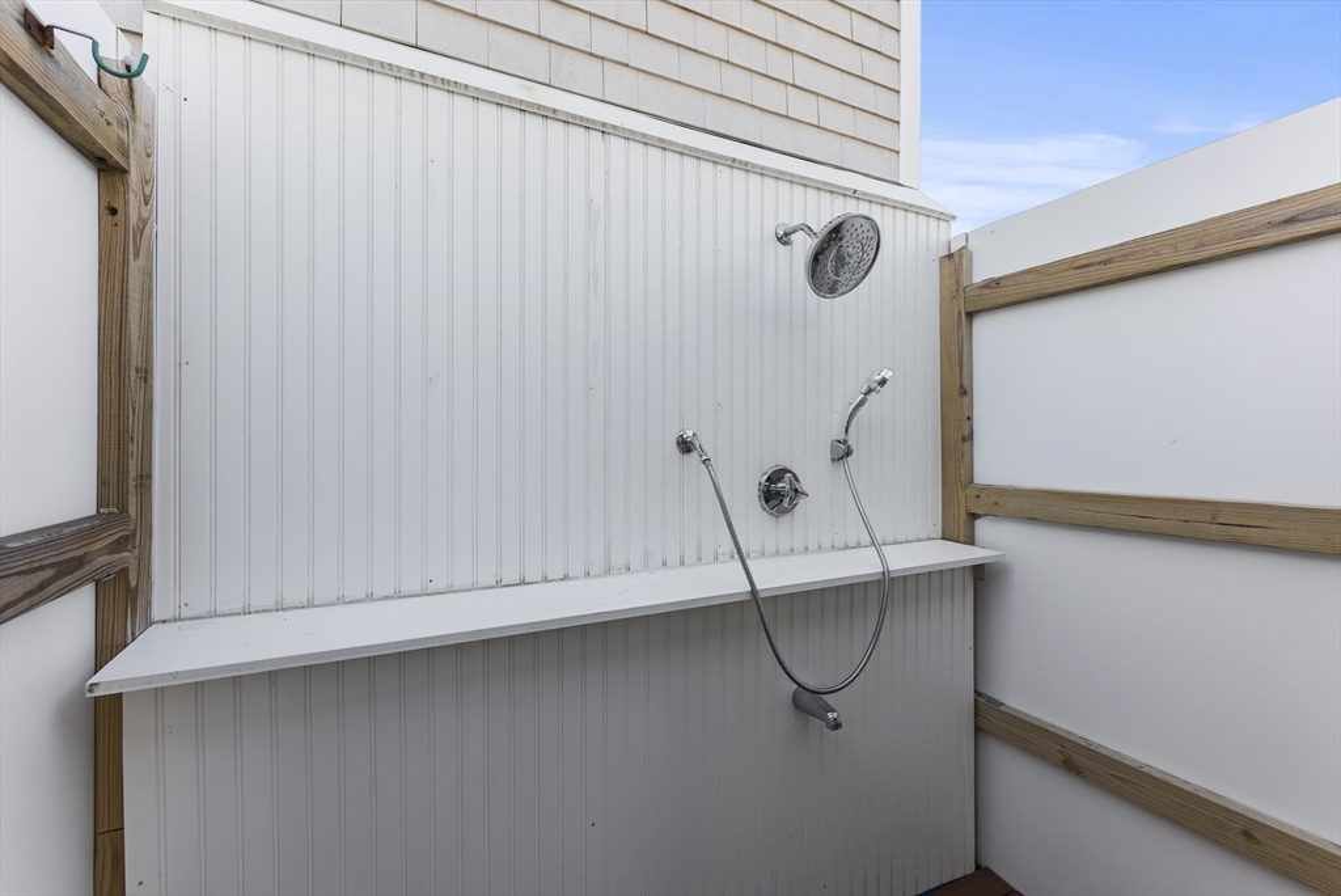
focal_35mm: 14
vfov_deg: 81.3
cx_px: 670
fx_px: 522
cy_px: 448
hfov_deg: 104.2
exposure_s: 1/80
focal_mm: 14
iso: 125
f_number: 5.6
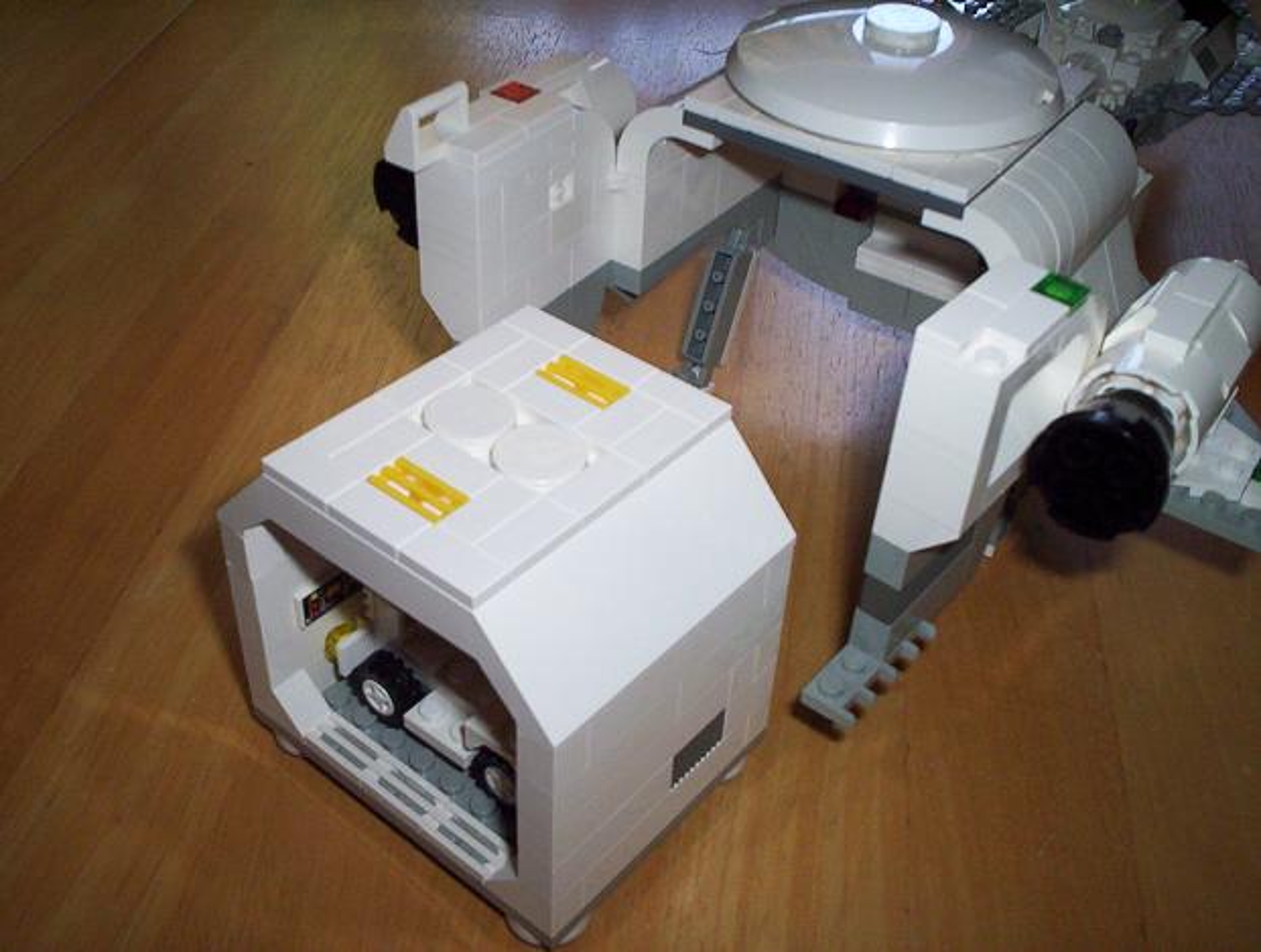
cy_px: 476
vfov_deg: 37.9
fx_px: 1388
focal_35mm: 38
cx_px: 630
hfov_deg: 48.9
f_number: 4.5
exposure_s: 1/60
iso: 140
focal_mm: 4.99
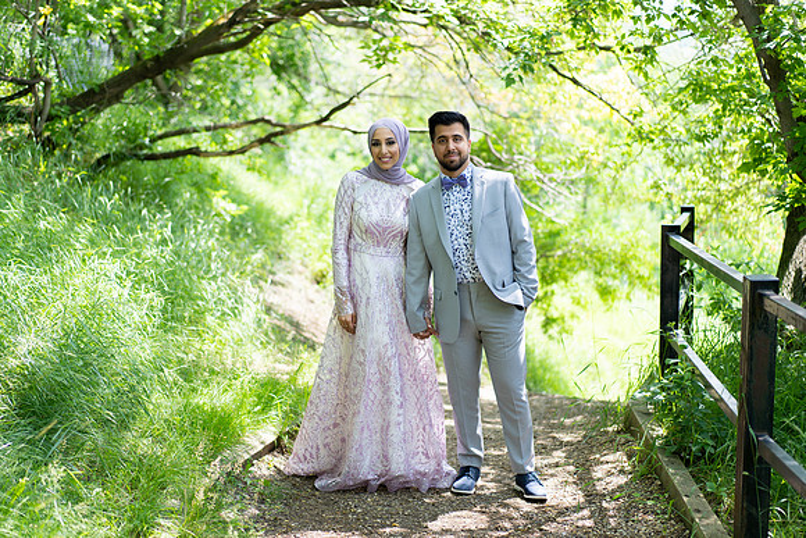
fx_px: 1232
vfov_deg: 24.6
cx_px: 403
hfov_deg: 36.2
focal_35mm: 55
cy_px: 269
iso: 100
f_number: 1.8
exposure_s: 1/800
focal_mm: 55
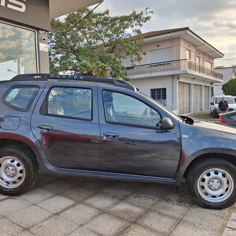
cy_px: 118
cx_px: 113
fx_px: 231
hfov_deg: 54.0
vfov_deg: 54.0
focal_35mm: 30
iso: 32
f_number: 1.8
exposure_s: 1/406
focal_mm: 4.69
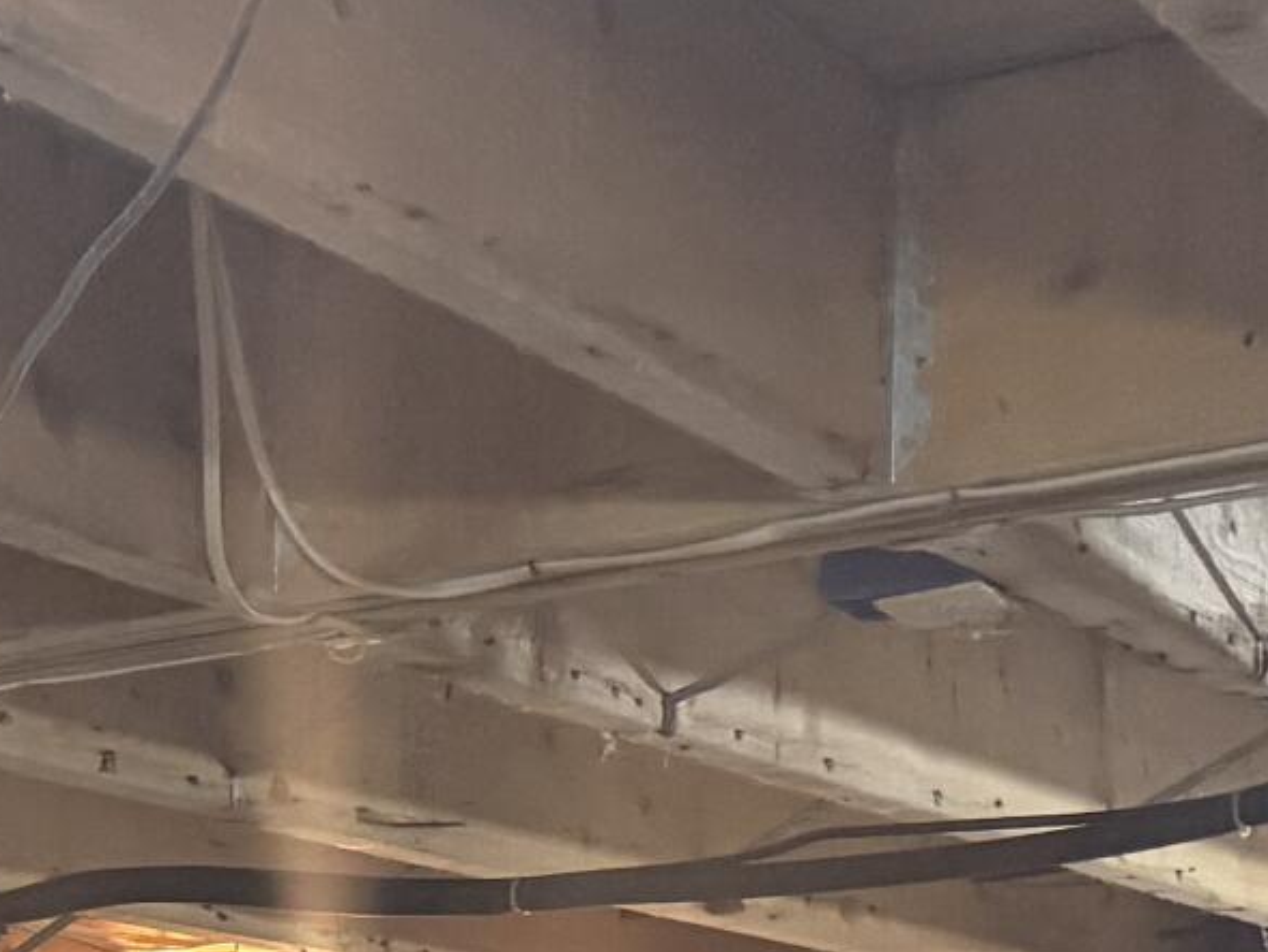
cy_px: 1999
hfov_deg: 15.2
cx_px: -522
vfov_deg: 10.9
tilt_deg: -4.9
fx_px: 4471
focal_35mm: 122
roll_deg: +0.8
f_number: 1.78
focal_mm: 6.76
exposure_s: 1/60
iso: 500
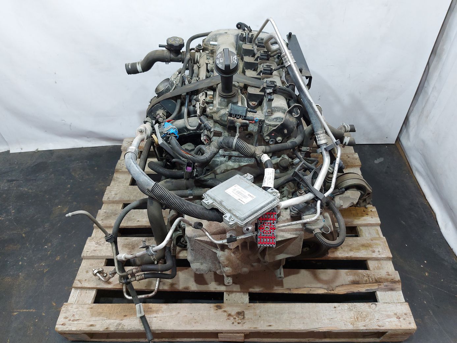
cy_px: 172
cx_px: 228
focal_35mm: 24
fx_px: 317
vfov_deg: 56.8
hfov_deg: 71.6
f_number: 1.8
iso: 160
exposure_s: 1/50
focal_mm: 5.23
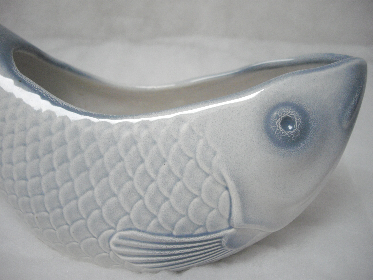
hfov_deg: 49.0
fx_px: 409
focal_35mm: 38
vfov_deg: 37.7
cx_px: 186
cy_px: 140
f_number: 2.8
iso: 400
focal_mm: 7.9
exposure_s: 1/40
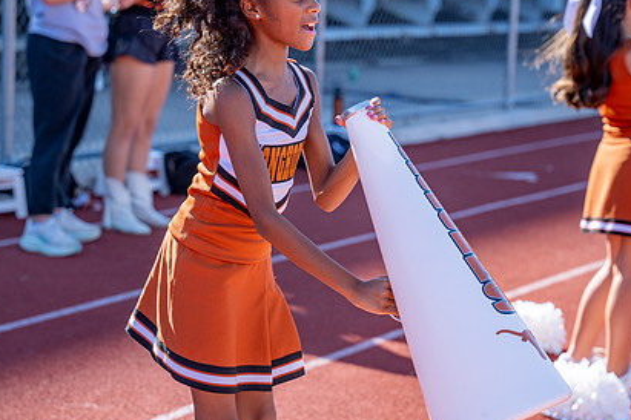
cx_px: 295
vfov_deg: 14.1
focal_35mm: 97
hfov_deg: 21.0
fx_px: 1700
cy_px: 143
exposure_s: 1/1600
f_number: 2.8
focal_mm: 63
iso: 100
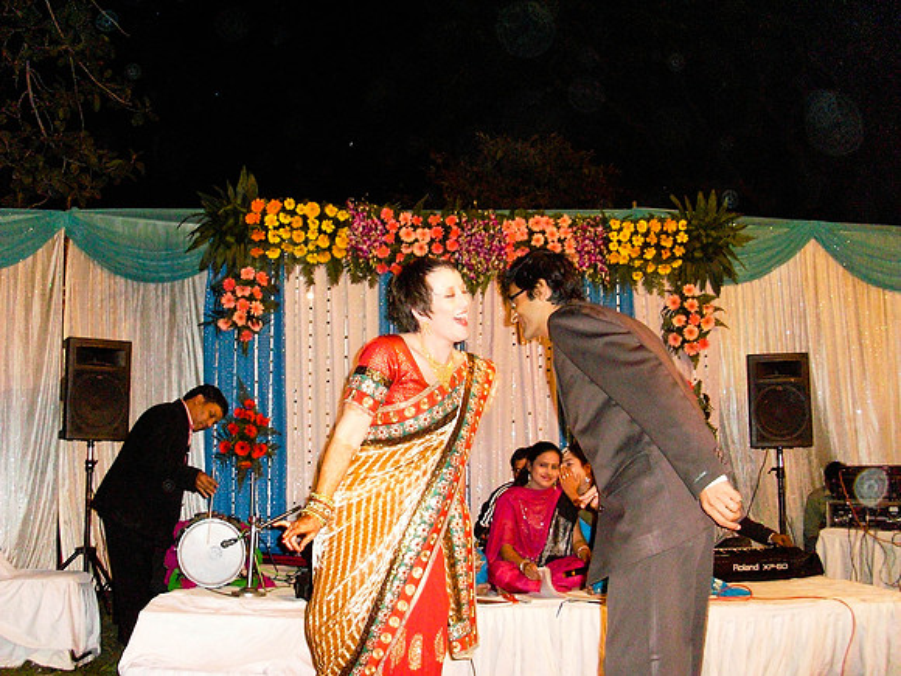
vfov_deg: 37.7
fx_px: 989
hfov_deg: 49.0
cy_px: 338
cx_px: 450
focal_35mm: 38
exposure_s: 1/45
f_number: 3
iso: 400
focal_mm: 6.3
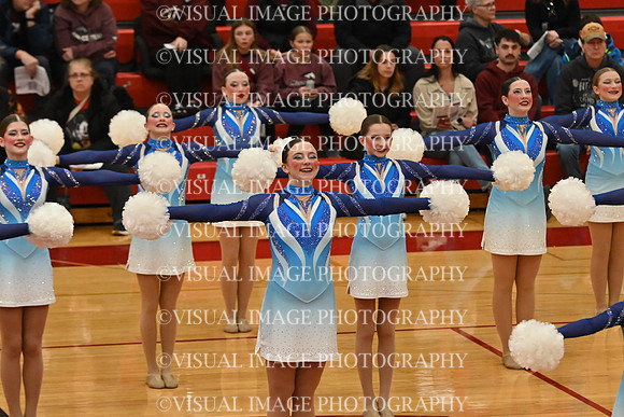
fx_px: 3901
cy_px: 208
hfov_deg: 9.1
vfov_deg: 6.1
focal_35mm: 225
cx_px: 312
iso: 6400
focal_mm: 150
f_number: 4
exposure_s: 1/400
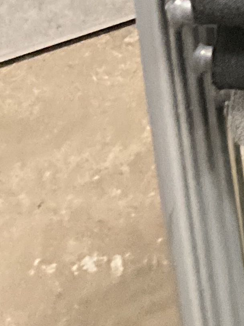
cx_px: 609
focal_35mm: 145
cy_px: -102
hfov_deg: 9.1
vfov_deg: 13.1
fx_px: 1362
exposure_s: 1/50
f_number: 1.8
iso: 320
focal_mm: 3
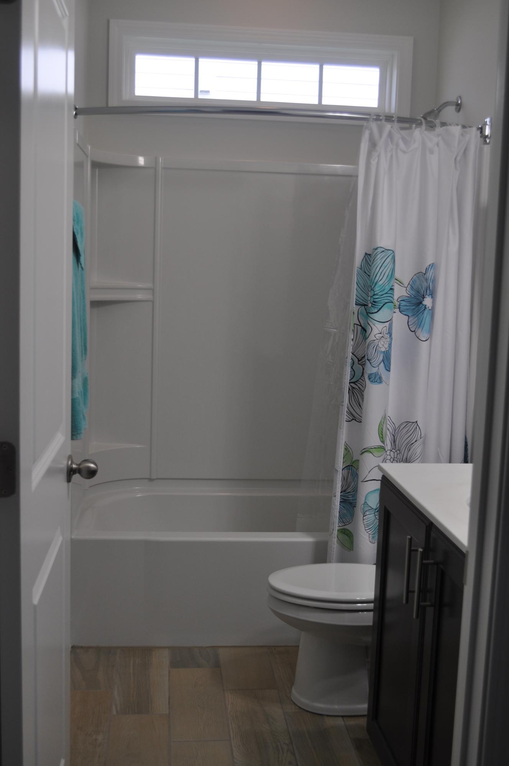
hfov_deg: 31.8
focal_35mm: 42
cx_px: 254
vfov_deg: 46.5
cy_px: 383
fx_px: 893
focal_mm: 28
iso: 250
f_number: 5.6
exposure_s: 1/30
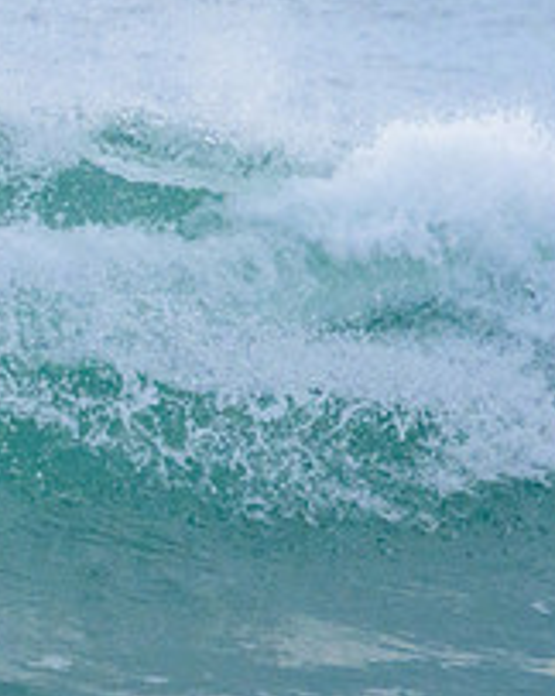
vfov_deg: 0.7
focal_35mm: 2940
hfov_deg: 0.5
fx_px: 60456
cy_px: 171
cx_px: -336
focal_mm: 800
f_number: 11
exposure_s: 1/2000
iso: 1800
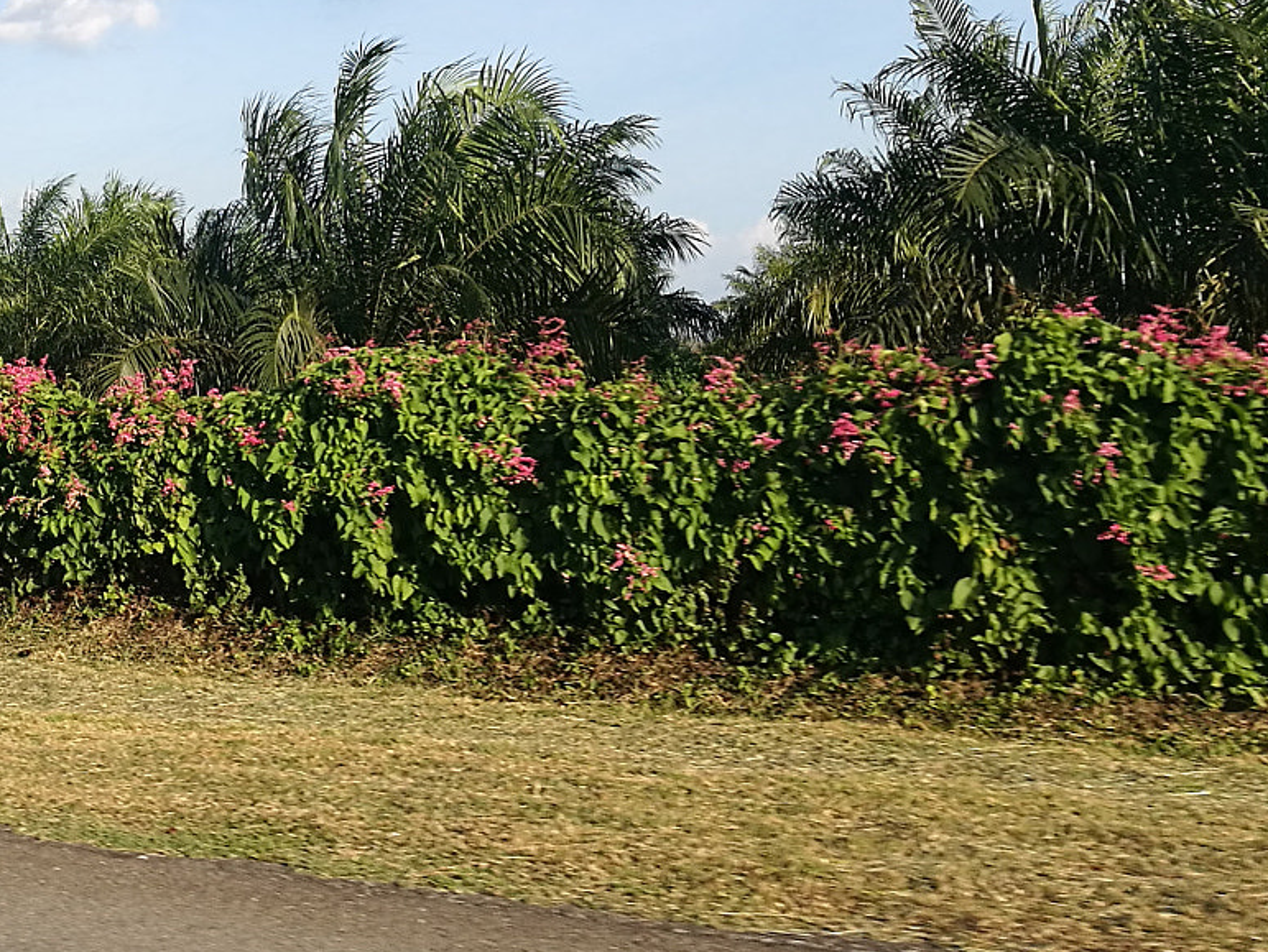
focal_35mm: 56
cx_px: 183
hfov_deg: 33.0
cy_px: 334
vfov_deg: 26.0
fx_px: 2052
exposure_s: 1/646
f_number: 2.2
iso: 50
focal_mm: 4.5
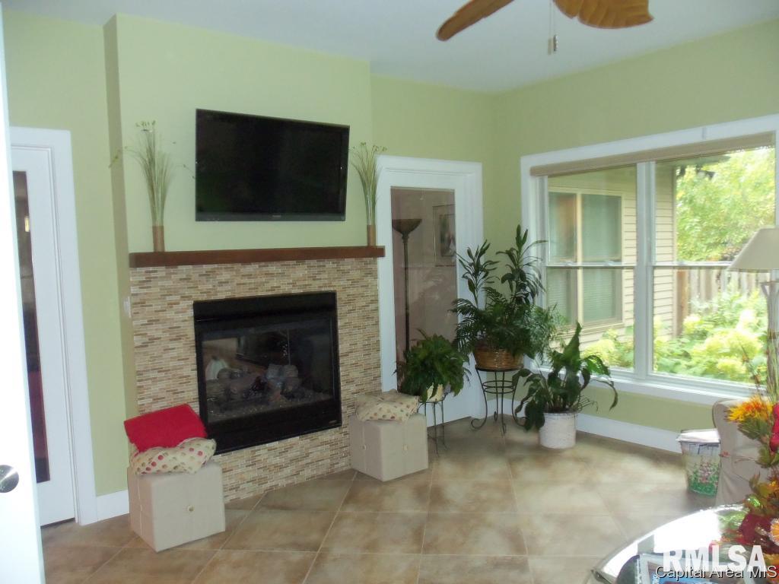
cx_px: 390
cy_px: 292
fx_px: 653
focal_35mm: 29
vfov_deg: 48.2
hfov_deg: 61.7
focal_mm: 5.2
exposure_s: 1/30
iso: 250
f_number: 3.4
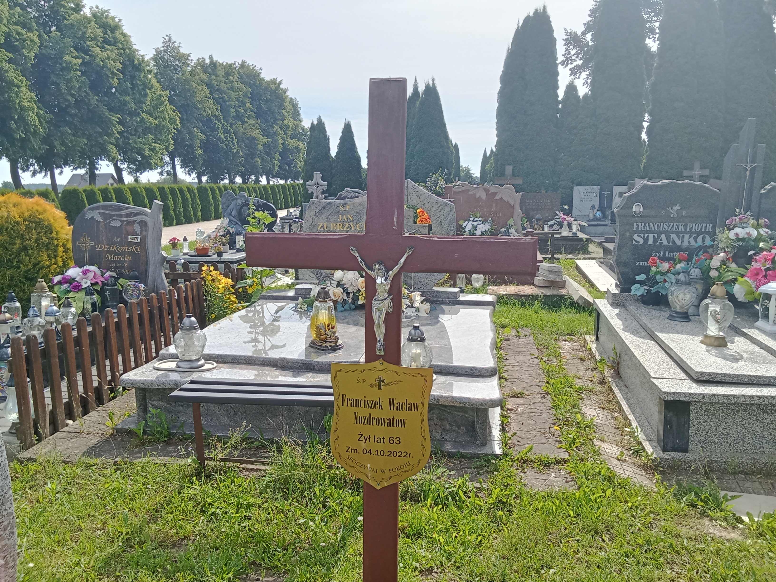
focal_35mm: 27
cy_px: 291
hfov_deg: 65.3
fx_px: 605
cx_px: 388
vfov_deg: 51.4
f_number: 2
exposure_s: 1/469
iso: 100
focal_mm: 2.79
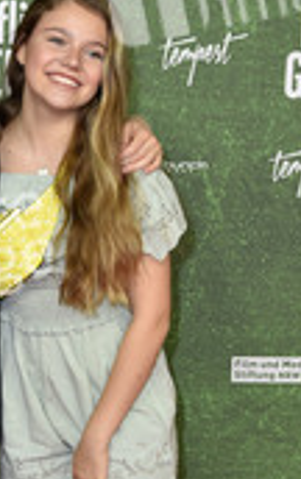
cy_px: 398
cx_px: -8
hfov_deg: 10.0
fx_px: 1701
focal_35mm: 130
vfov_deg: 15.9
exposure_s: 1/160
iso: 500
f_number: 5.6
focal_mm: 55
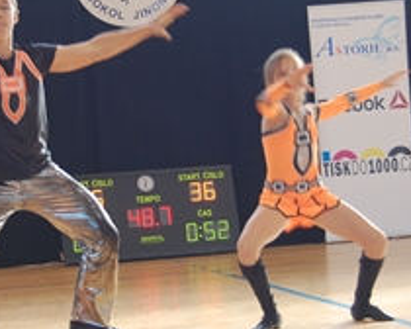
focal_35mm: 107
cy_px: 174
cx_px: 106
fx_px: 1302
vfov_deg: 14.4
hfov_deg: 17.8
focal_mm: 32
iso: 400
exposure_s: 1/50
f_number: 4.5
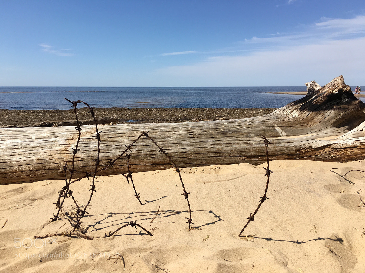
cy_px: 136
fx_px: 306
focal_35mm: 29
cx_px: 182
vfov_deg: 48.2
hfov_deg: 61.7
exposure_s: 1/2079
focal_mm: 4.15
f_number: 2.2
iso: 25
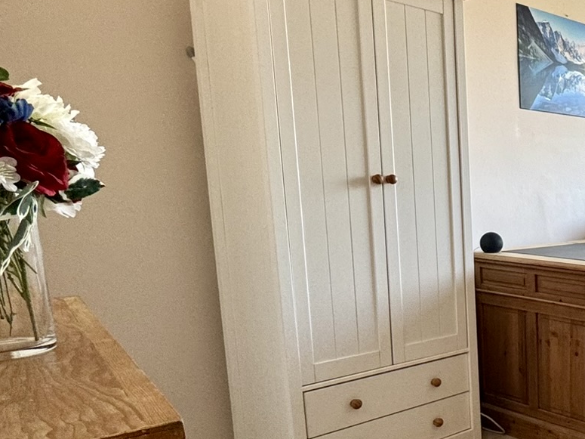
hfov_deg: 39.3
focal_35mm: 37
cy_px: 291
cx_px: 669
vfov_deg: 38.2
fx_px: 625
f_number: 2.2
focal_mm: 2.22
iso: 125
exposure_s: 1/99
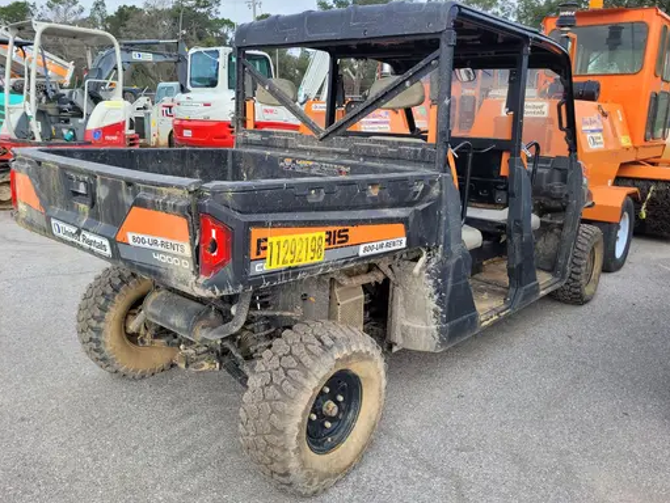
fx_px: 542
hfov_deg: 63.4
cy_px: 251
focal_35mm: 28
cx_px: 340
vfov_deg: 49.8
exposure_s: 1/784
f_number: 1.8
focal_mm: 5.4
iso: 40
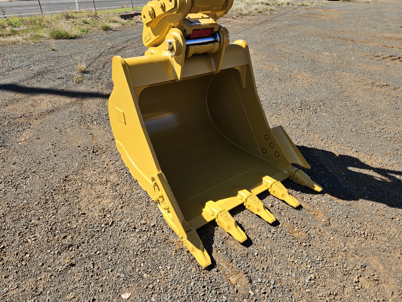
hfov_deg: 73.9
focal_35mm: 23
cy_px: 151
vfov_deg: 58.9
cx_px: 201
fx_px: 267
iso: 25
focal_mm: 5.4
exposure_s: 1/955
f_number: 1.8
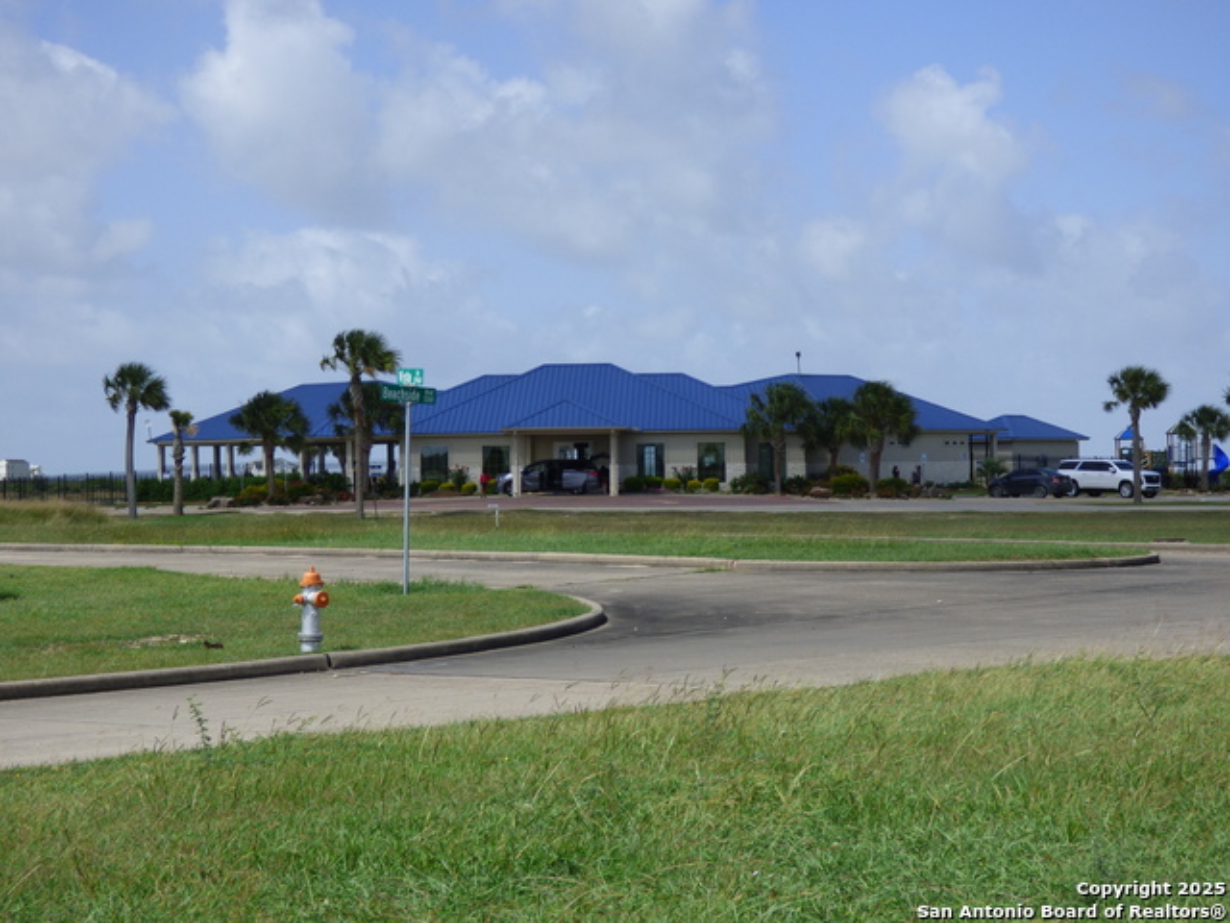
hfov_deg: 28.2
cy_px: 462
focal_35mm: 69
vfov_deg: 21.3
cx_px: 615
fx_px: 2452
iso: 100
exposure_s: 1/1000
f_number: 4.2
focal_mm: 11.76
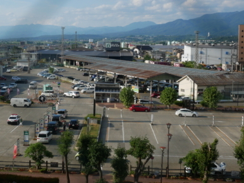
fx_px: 395
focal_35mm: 56
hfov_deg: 33.6
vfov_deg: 25.8
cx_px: 59
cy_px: 48
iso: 200
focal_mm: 18
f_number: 8
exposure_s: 1/400
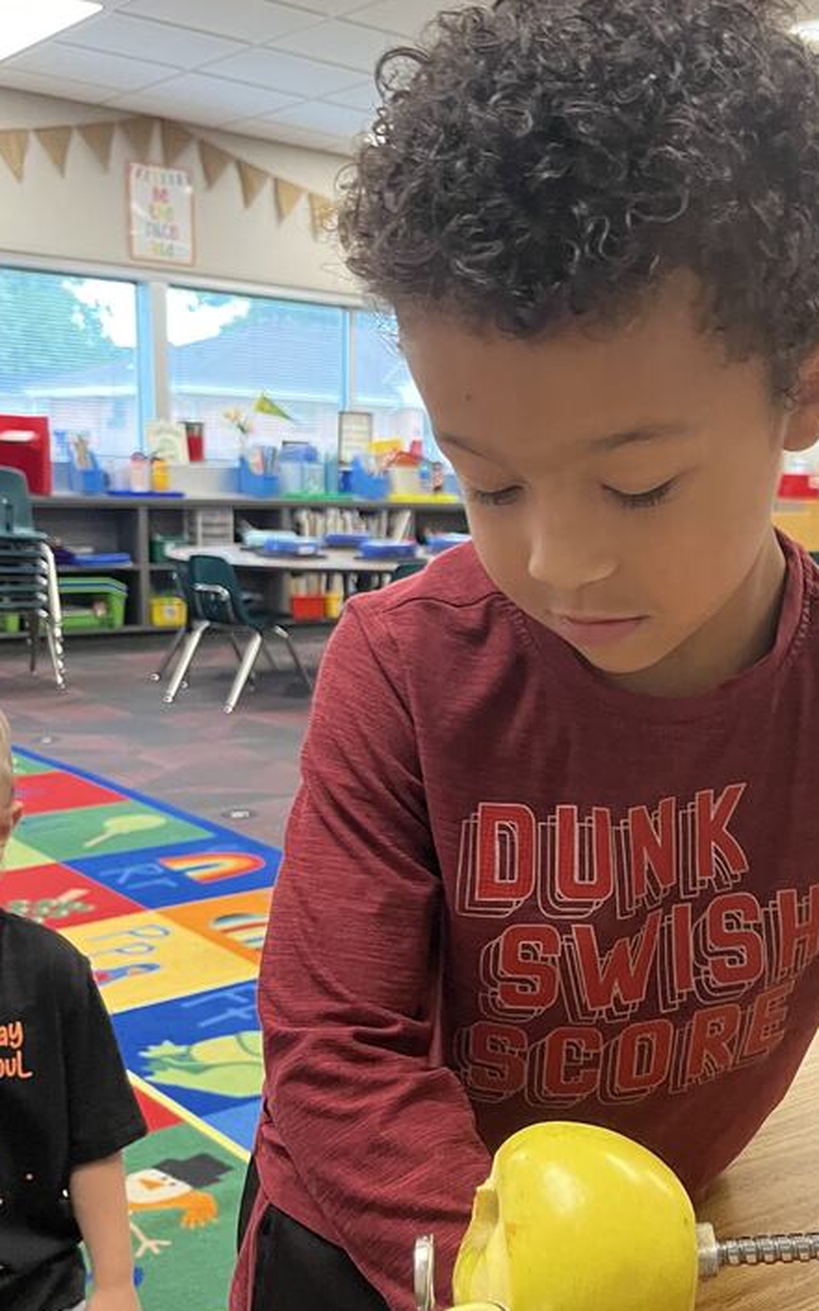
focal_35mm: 40
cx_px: 695
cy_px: 698
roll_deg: -1.1
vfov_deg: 49.3
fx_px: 1429
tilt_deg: -9.5
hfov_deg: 30.9
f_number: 1.6
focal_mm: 5.1
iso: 400
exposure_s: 1/60
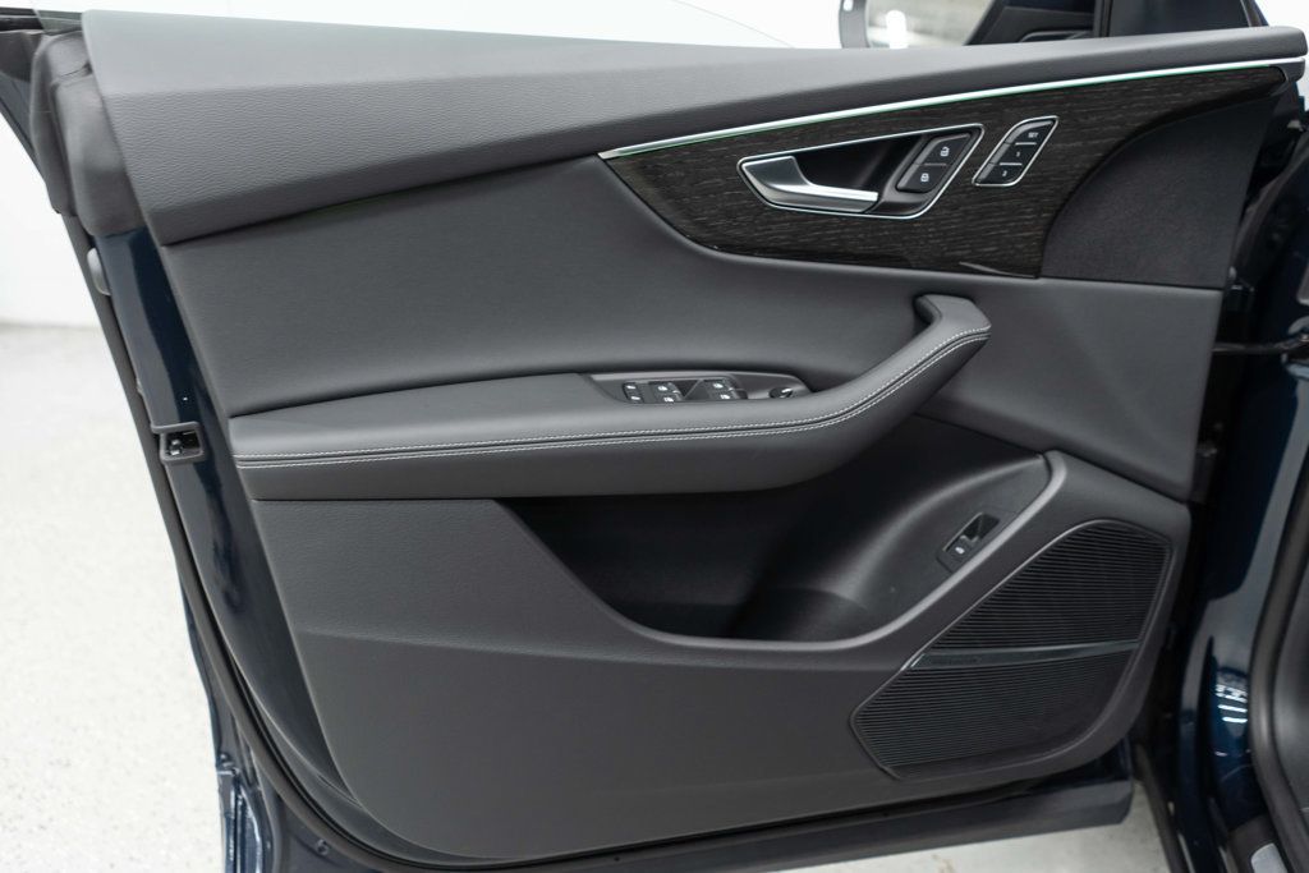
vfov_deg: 46.4
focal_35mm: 28
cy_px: 436
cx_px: 654
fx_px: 1018
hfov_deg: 65.5
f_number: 3.2
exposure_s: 1/50
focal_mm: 28
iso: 640
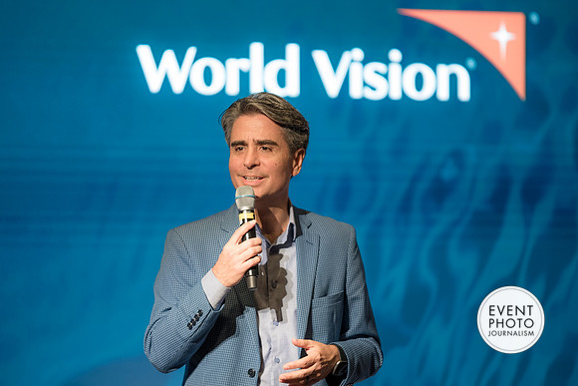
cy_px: 193
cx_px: 289
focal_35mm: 200
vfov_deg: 6.9
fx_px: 3212
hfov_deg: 10.3
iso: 1100
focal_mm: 200
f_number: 2.8
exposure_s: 1/125
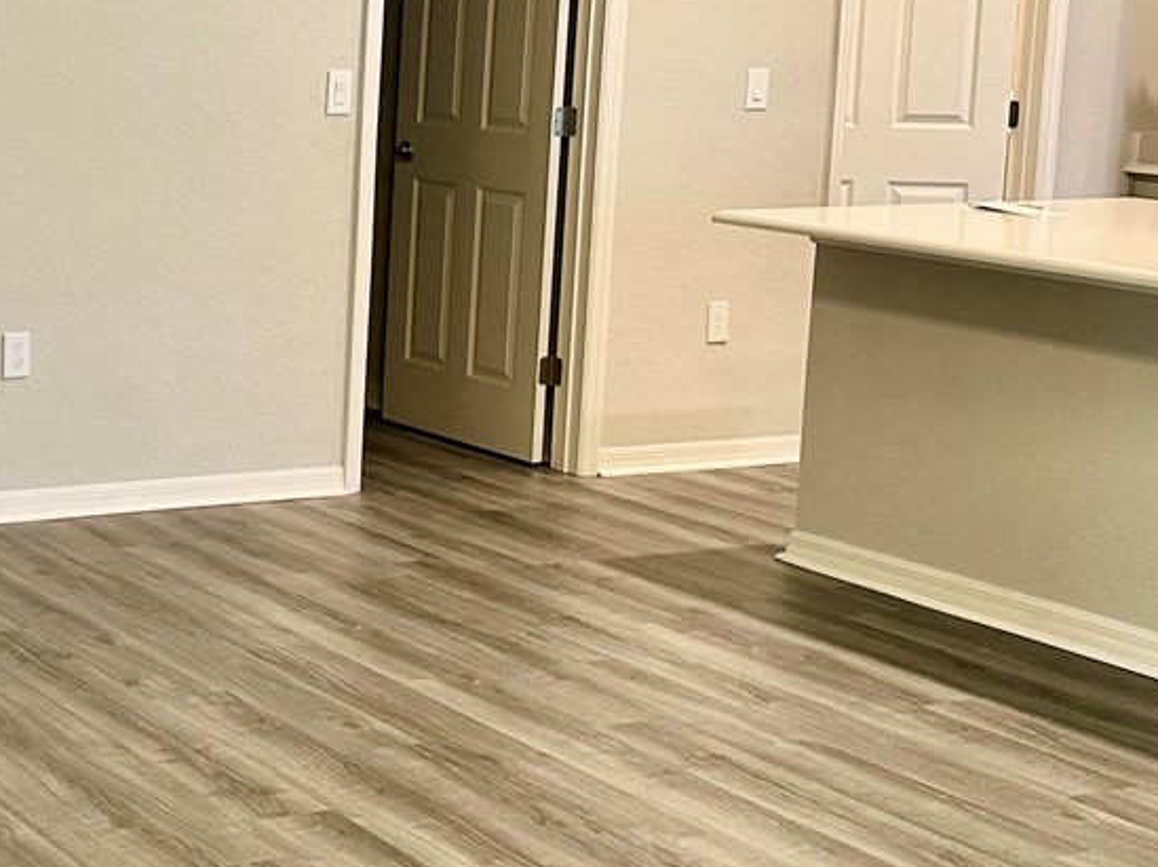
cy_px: 274
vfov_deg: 20.9
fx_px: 2340
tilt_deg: -6.9
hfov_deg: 25.4
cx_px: -179
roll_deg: -1.0
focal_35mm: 70
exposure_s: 1/60
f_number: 1.78
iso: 200
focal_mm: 6.86
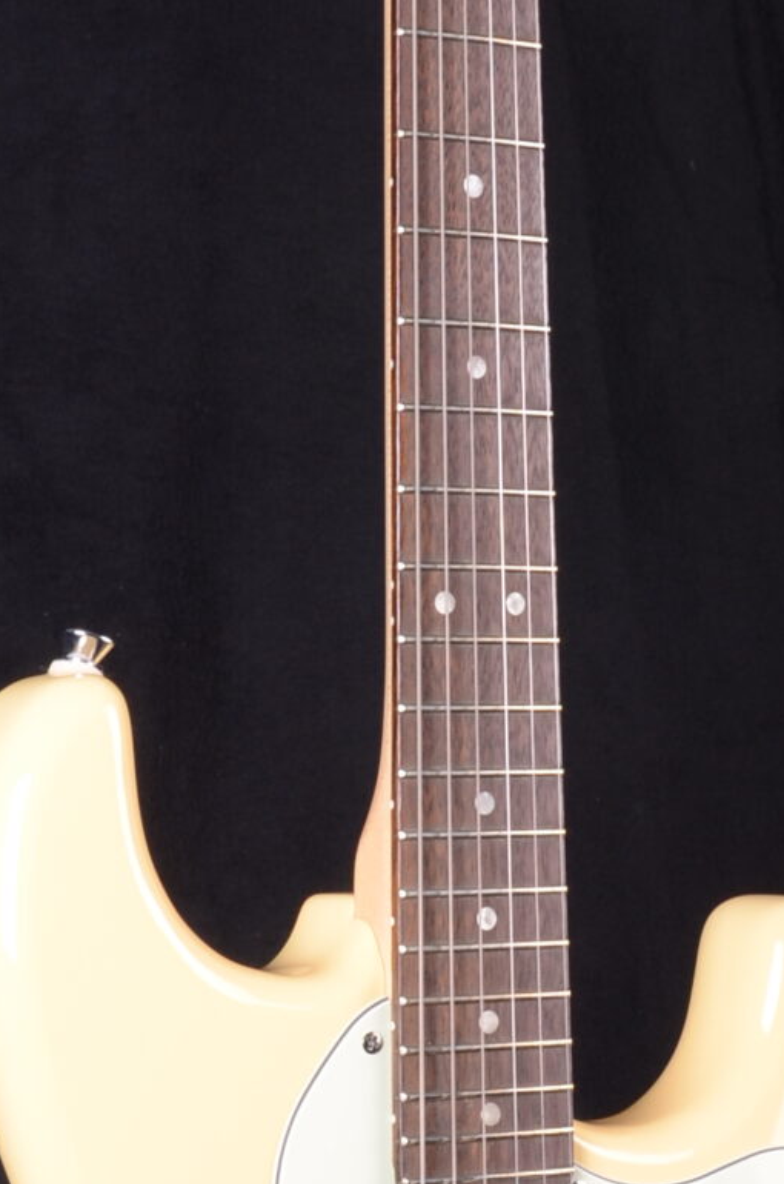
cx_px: 509
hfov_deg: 10.9
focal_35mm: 125
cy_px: 564
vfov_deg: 16.5
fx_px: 4090
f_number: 13
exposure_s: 1/200
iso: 200
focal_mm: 25
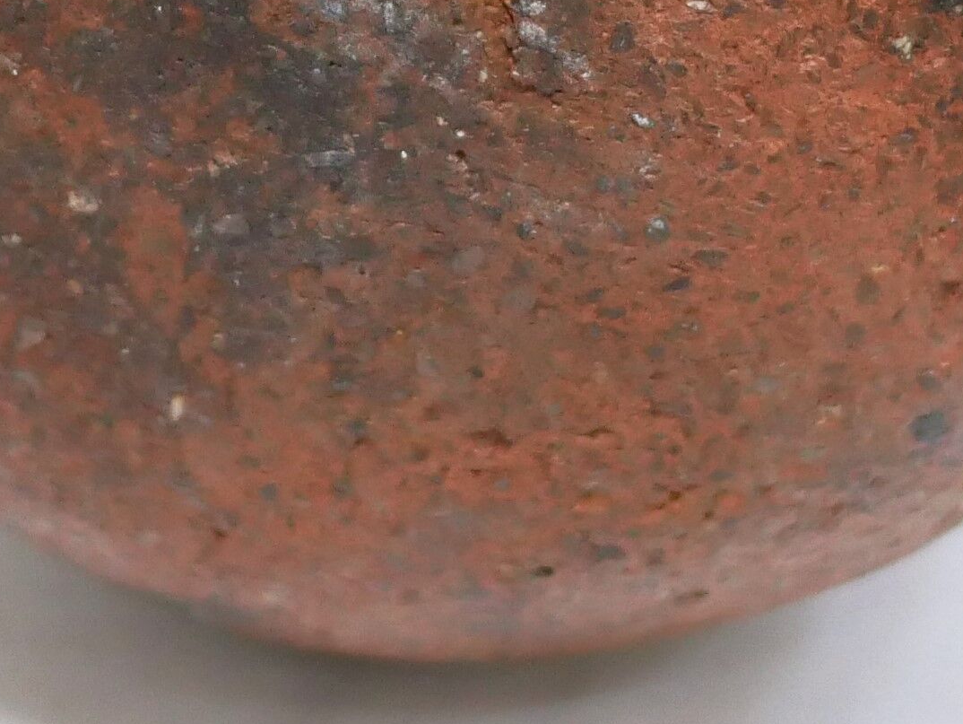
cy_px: -173
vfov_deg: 8.6
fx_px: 4760
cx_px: 351
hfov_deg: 11.5
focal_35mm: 171
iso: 1600
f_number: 1.7
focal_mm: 20
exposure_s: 1/60
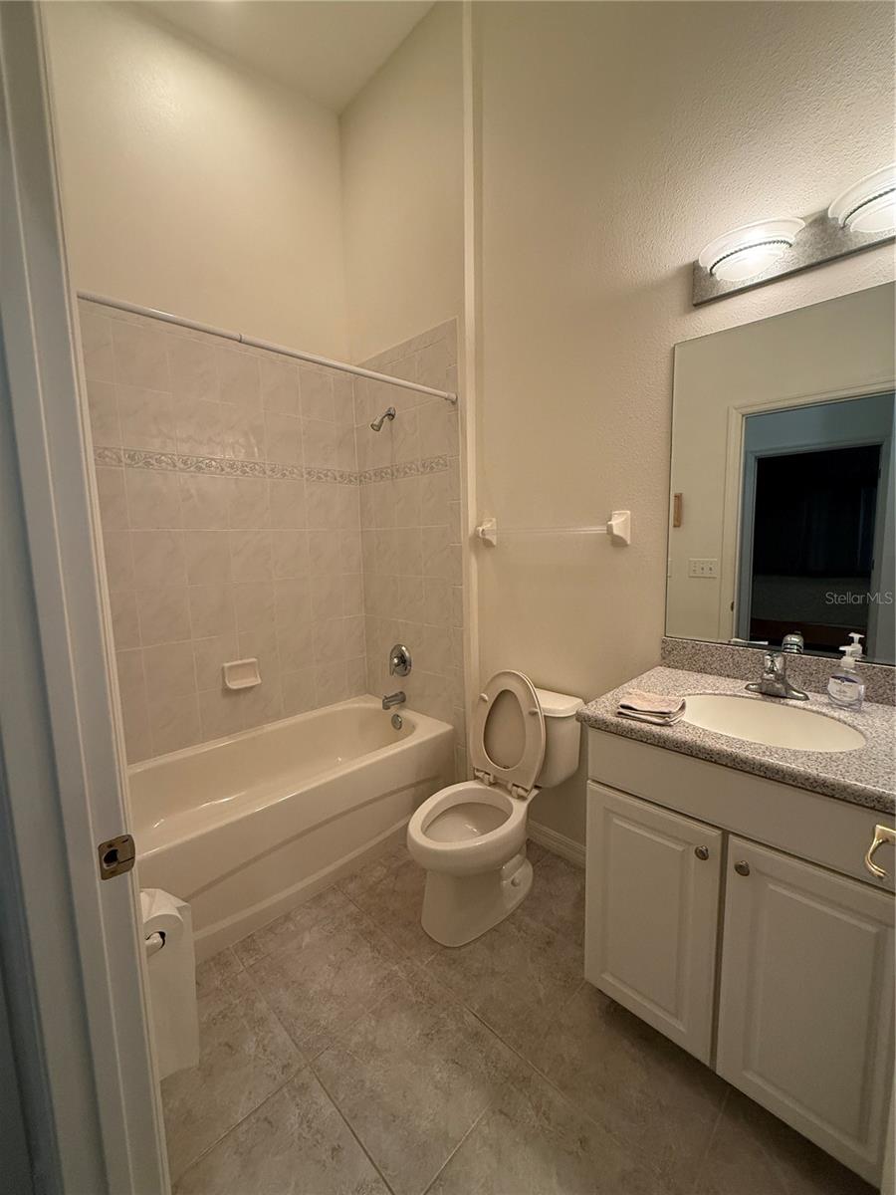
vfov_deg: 102.1
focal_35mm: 14
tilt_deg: -6.9
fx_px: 483
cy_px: 598
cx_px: 448
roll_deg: +1.4
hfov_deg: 85.7
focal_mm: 2.22
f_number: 2.2
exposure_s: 1/120
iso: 320
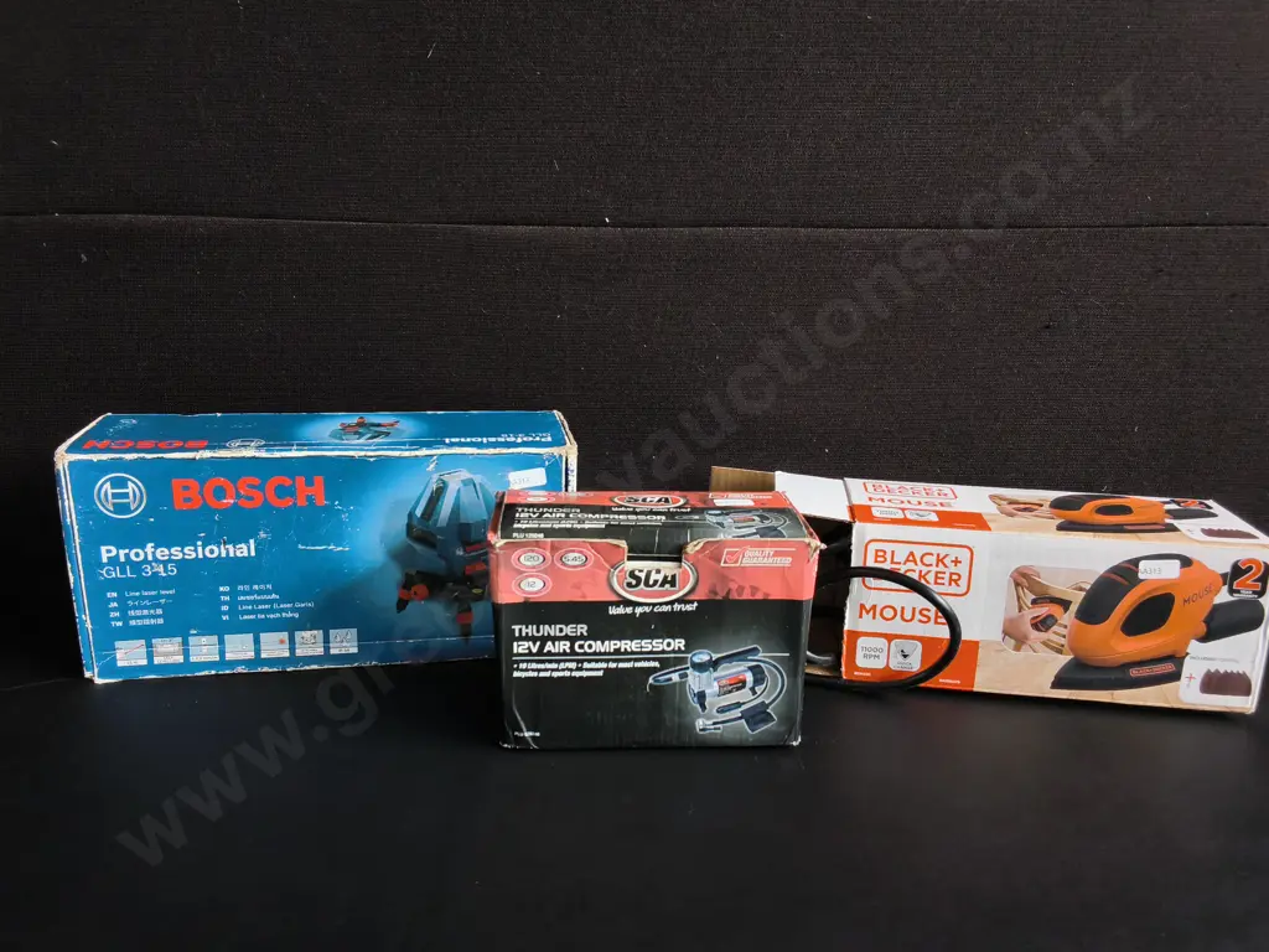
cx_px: 634
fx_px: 990
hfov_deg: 65.3
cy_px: 476
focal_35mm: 27
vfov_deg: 51.4
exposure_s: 1/100
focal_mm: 2.87
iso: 50
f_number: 2
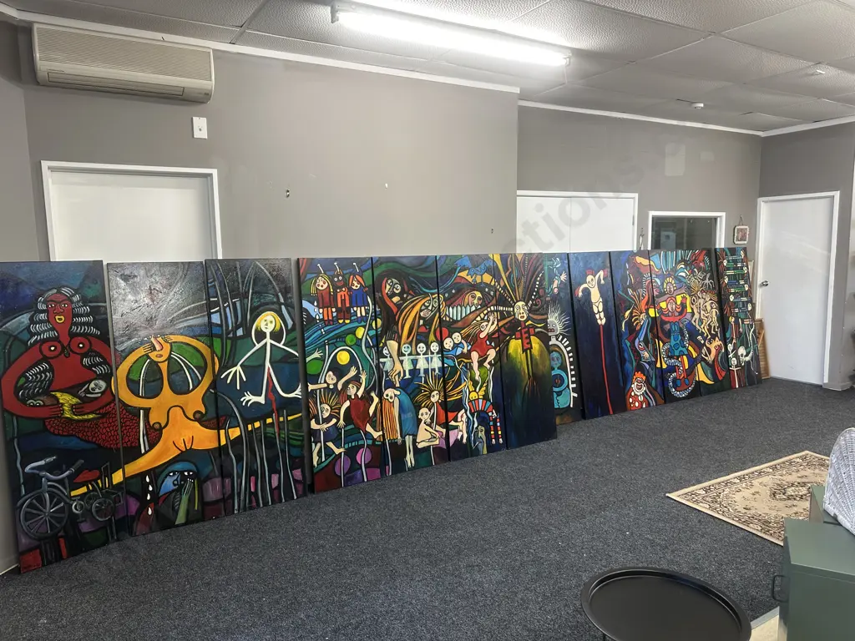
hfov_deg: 71.6
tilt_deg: -7.3
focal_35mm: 24
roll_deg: +0.9
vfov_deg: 56.8
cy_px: 320
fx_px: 593
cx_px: 428
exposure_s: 1/50
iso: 125
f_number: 1.78
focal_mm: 6.86
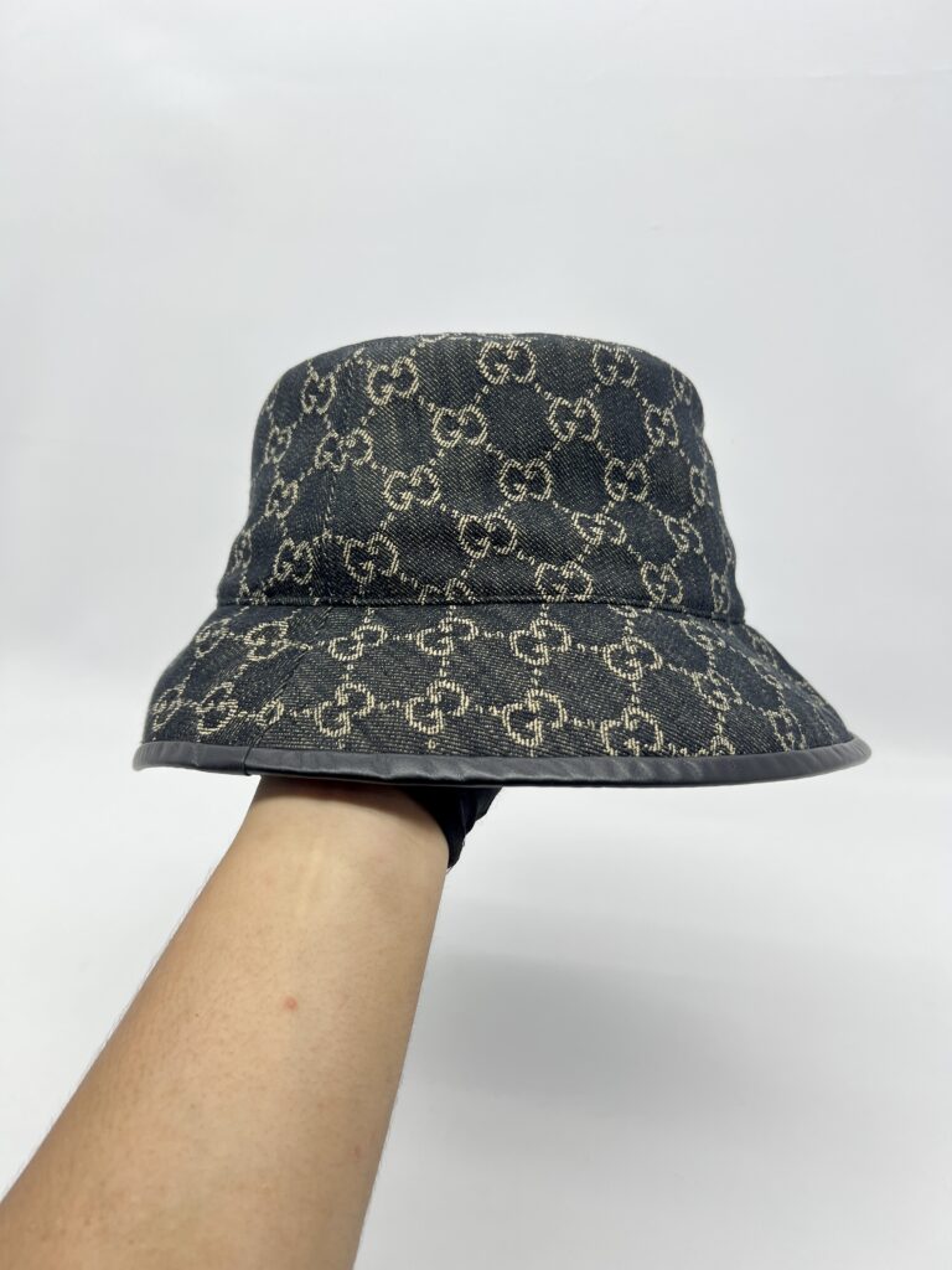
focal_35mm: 26
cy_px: 635
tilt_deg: -26.0
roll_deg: +1.8
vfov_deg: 67.3
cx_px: 476
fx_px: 953
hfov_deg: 53.1
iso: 32
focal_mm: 5.7
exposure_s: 1/100
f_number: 1.5
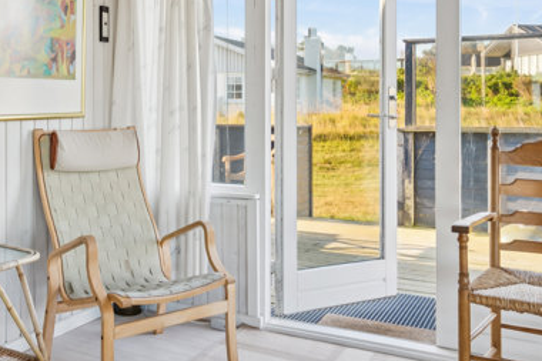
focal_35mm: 40
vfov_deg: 32.8
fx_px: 602
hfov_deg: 47.5
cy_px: 92
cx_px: 168
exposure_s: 1/100
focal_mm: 19
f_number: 8
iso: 400
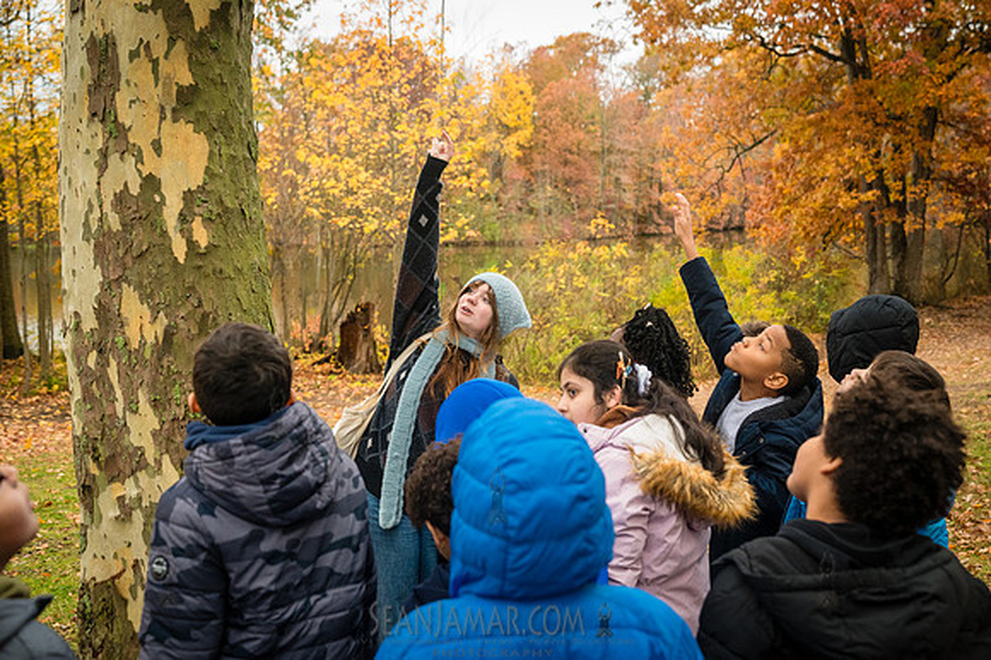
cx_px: 496
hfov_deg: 48.5
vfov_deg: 33.4
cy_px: 330
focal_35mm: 40
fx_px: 1100
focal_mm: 40
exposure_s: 1/400
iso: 4000
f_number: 4
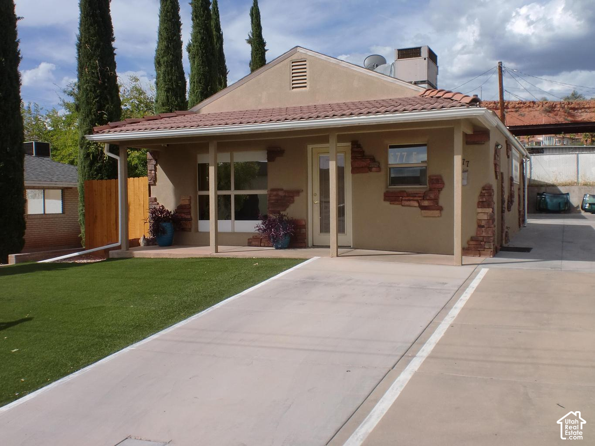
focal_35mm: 35
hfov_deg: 52.6
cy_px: 223
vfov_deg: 40.7
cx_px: 298
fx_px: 602
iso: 64
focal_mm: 6.3
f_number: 5.6
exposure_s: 1/640
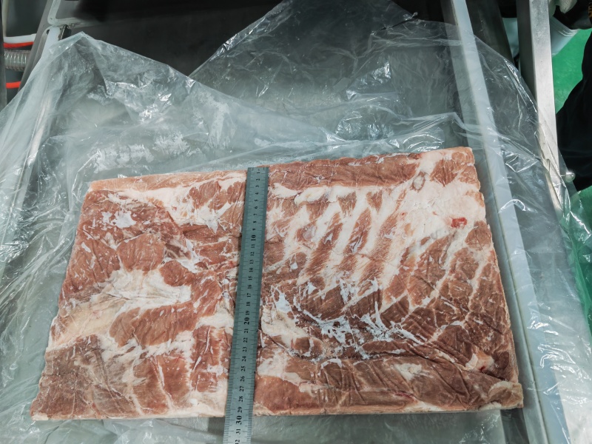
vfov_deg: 51.4
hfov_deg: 65.3
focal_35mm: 27
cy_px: 222
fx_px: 462
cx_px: 296
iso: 640
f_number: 1.9
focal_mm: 5.52
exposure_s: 1/47
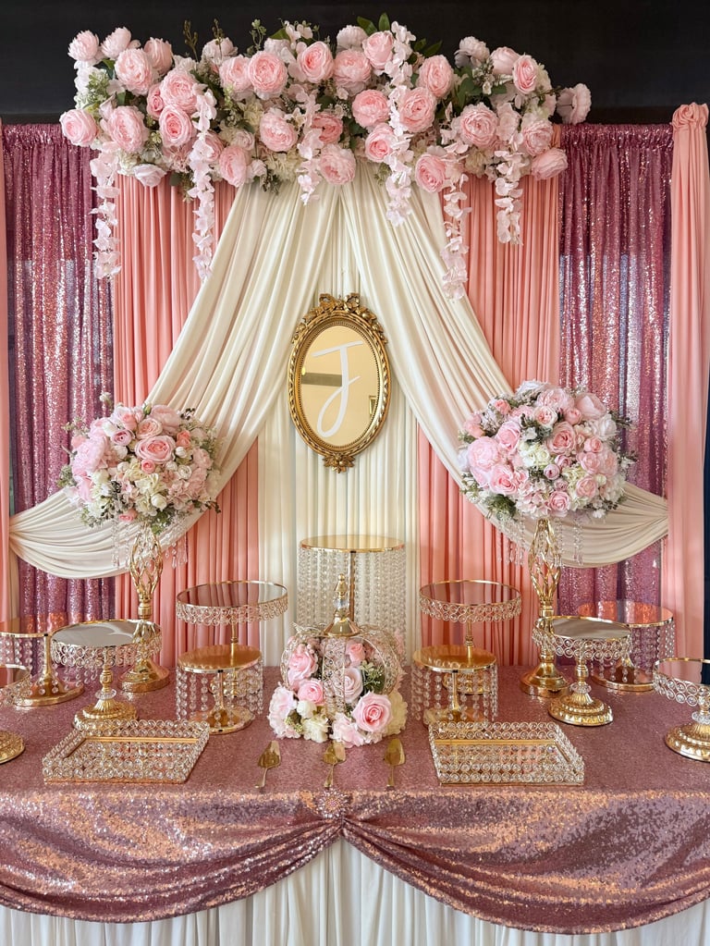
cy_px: 473
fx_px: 656
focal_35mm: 24
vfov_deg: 71.6
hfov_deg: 56.8
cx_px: 355
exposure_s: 1/60
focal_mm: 6.76
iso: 200
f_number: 1.8
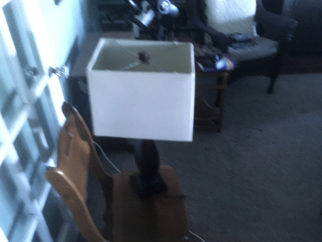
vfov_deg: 44.1
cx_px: 165
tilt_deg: -38.1
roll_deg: -1.6
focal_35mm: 32
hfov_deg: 56.8
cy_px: 127
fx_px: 298
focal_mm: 4.15
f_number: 2.2
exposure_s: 1/15
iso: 500
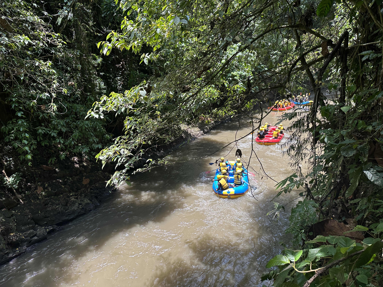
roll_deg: +3.0
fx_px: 266
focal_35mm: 24
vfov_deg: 56.8
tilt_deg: -16.0
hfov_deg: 71.6
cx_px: 192
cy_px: 144
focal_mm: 6.86
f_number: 1.78
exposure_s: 1/642
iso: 80
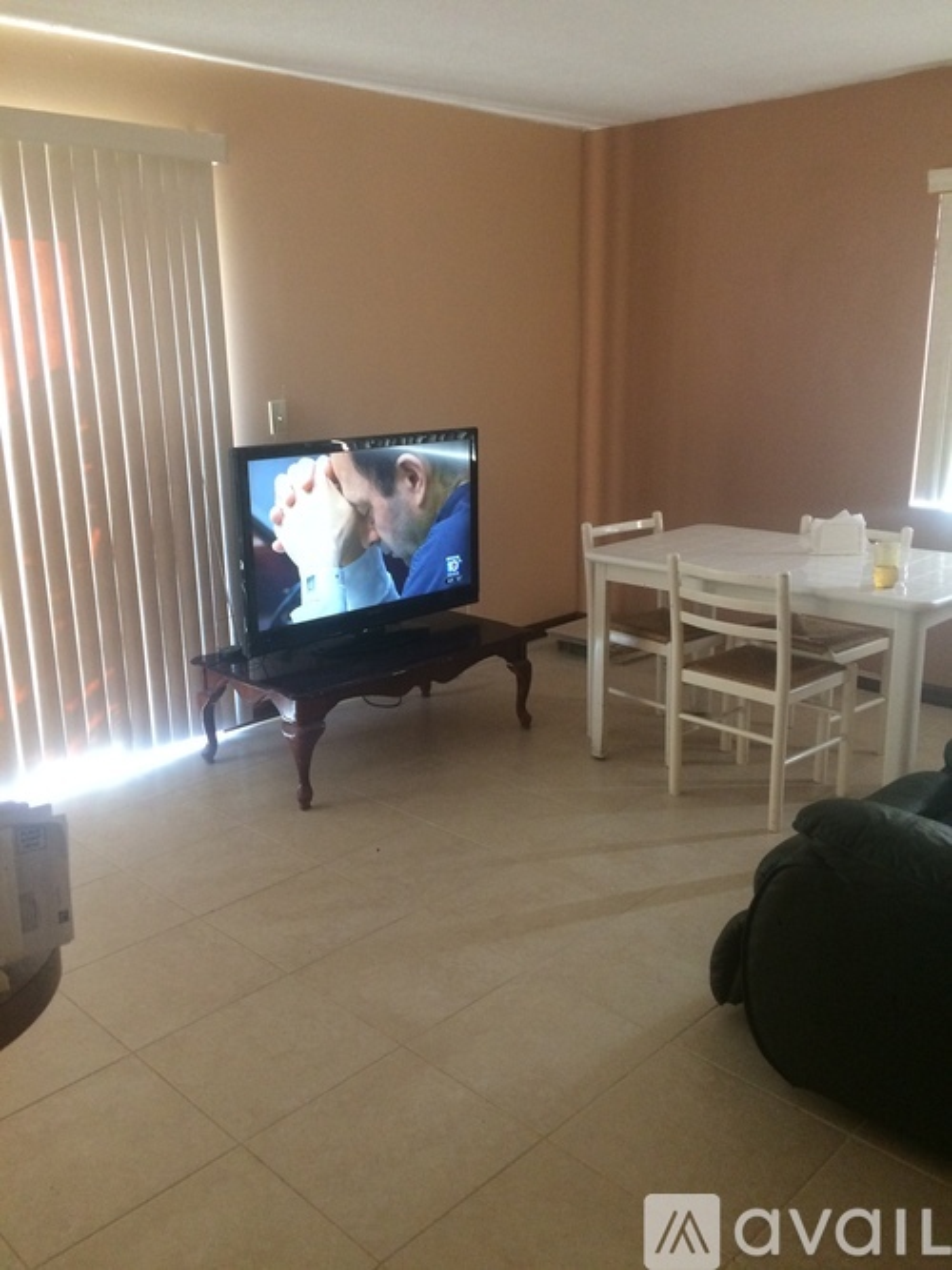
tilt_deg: -15.8
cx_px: 476
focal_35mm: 29
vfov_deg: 61.7
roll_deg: +2.8
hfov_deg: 48.2
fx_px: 1064
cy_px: 635
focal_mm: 4.15
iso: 200
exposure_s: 1/30
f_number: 2.2
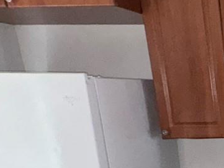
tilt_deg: -17.4
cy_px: 196
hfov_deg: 22.9
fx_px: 401
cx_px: 365
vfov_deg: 22.1
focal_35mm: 62
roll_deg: +1.2
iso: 250
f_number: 2.2
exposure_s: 1/60
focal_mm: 2.22
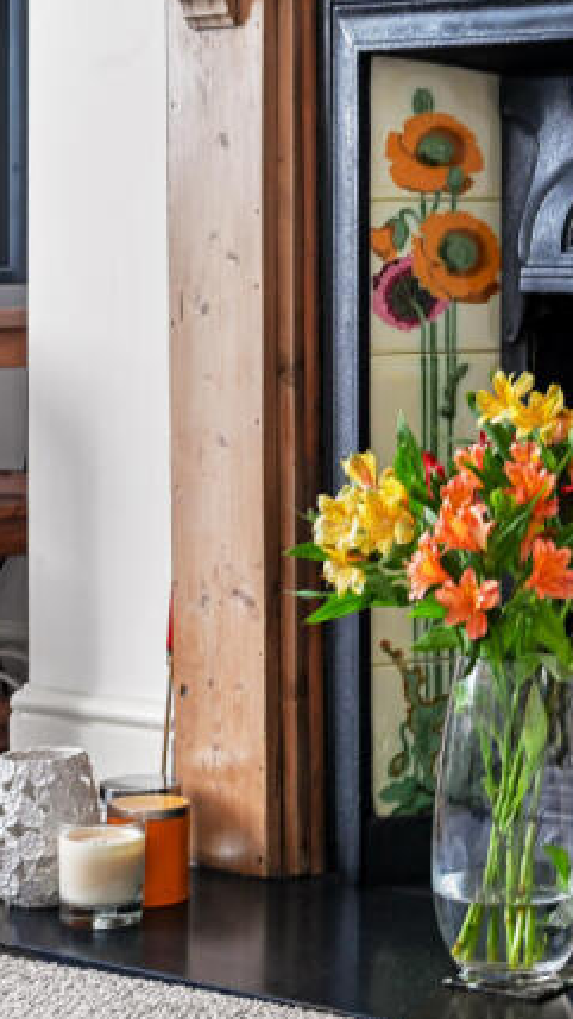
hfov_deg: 14.6
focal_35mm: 80
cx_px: 697
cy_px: 508
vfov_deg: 26.5
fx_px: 2163
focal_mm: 50
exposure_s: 1.6
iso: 400
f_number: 8
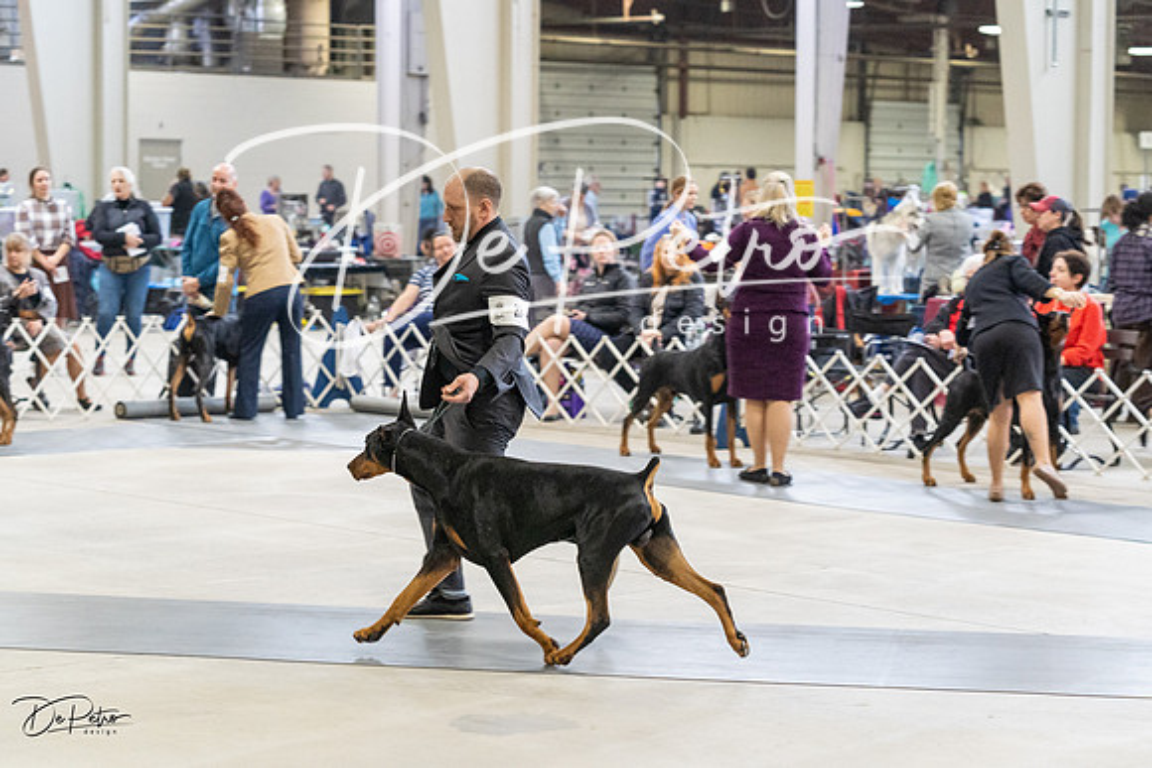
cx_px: 576
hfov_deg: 23.6
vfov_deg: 15.9
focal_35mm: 86
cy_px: 384
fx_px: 2753
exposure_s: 1/320
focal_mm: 86
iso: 6400
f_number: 4
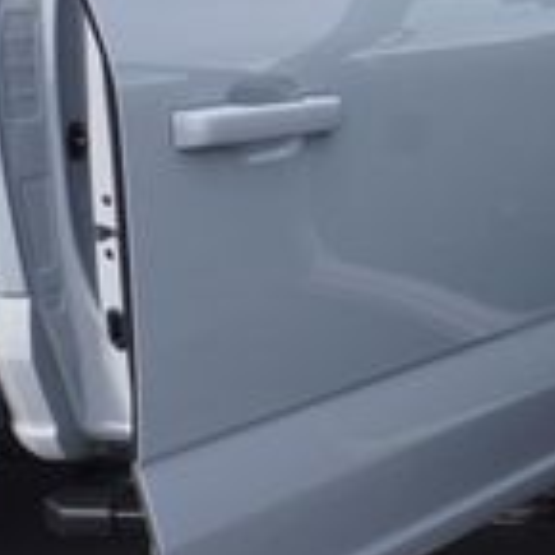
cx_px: 984
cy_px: 168
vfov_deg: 19.2
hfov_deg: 16.4
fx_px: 1633
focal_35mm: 90
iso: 100
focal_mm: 16
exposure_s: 1/125
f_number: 9
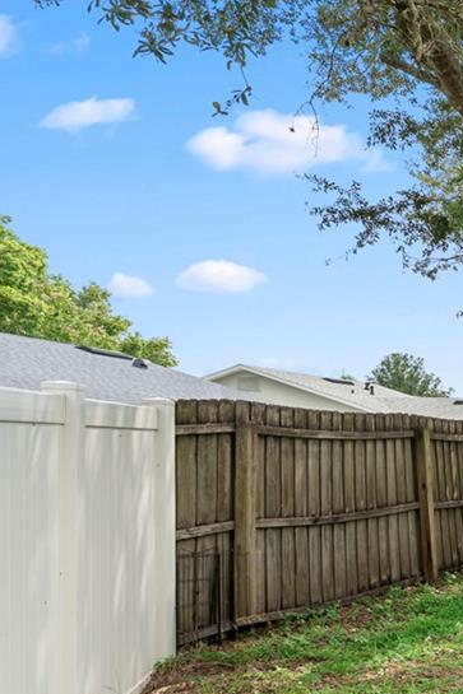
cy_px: 455
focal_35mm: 48
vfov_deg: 41.0
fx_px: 919
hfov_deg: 18.3
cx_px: 937
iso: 100
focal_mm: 16.2
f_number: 7.1
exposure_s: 1/100
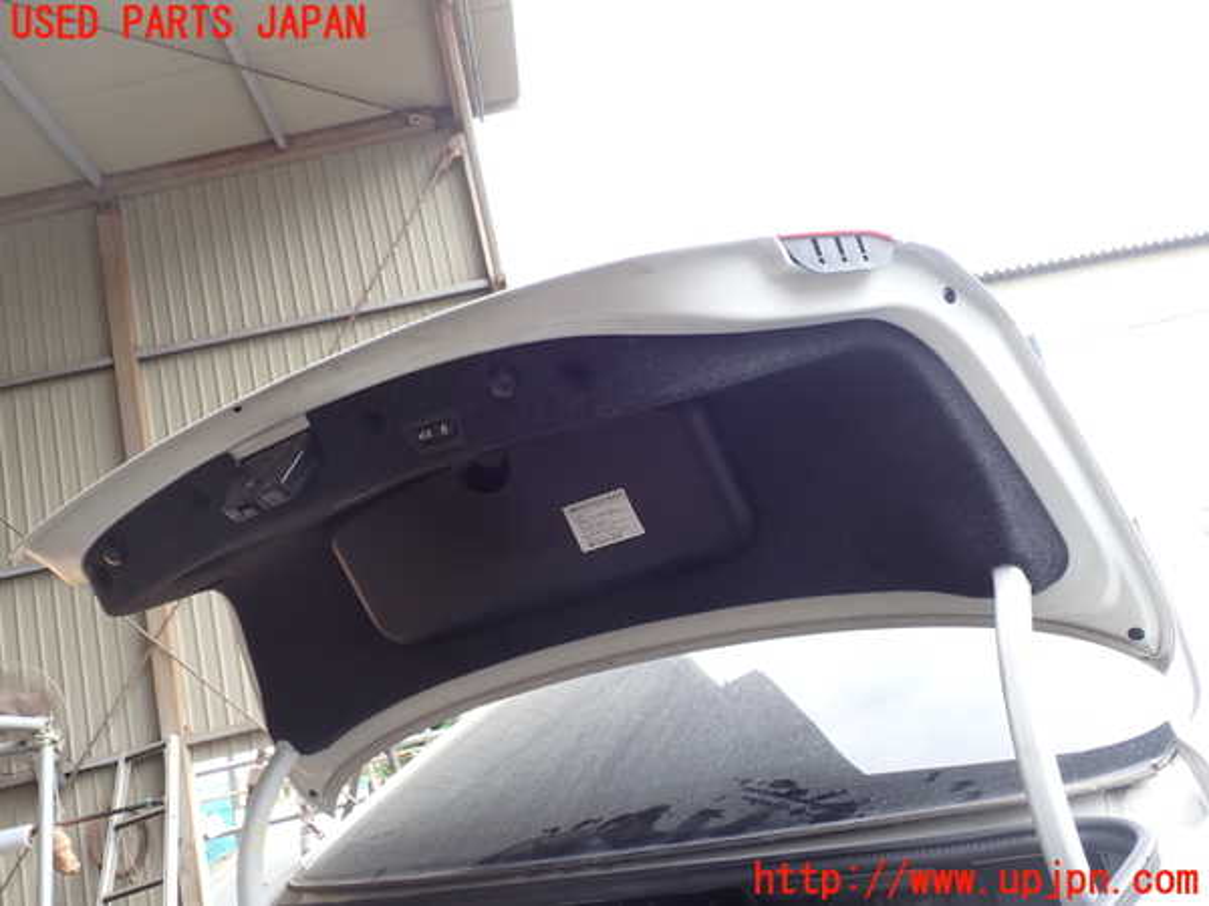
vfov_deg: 46.8
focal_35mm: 30
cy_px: 453
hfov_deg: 60.0
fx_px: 1048
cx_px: 604
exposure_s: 1/160
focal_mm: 5.4
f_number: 3.2
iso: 100
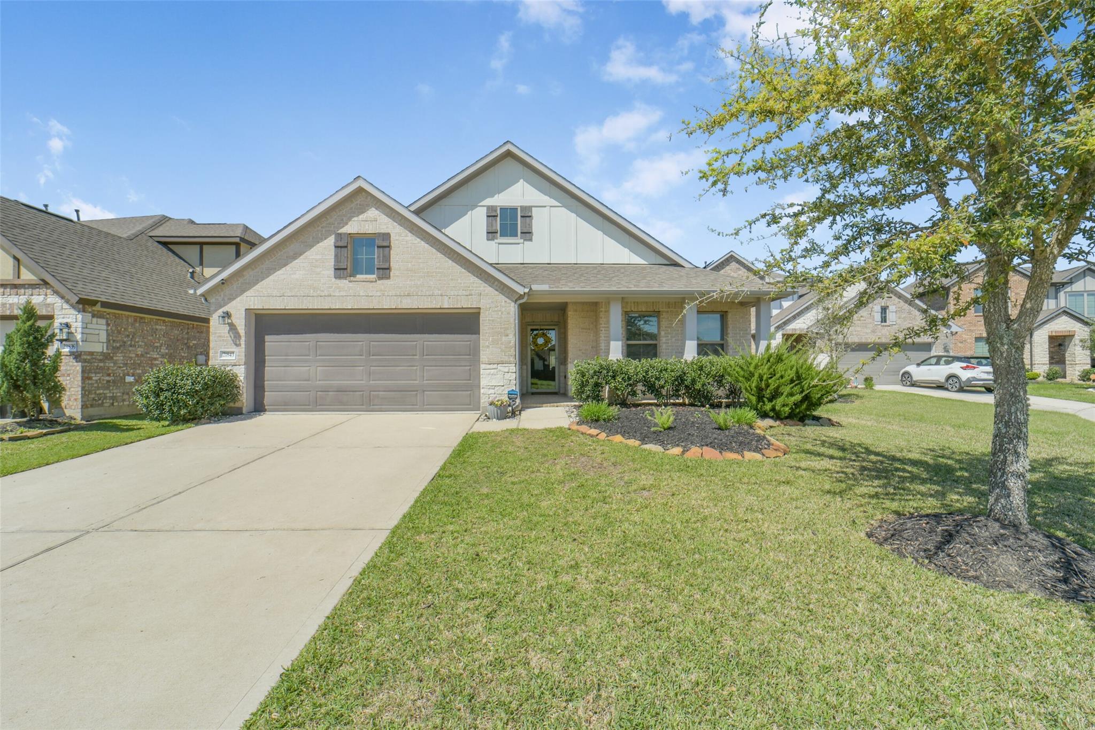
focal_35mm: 14
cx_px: 548
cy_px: 365
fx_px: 426
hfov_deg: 104.2
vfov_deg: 81.2
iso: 500
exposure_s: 1/1000
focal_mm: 14
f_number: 11
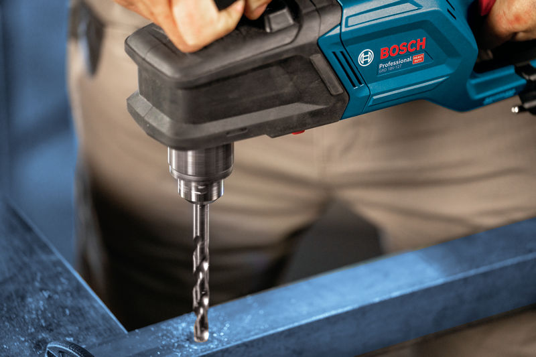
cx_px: 268
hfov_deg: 13.2
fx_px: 2316
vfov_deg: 8.8
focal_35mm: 156
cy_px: 178
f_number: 2.8
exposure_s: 1/160
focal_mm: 155.6
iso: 1250
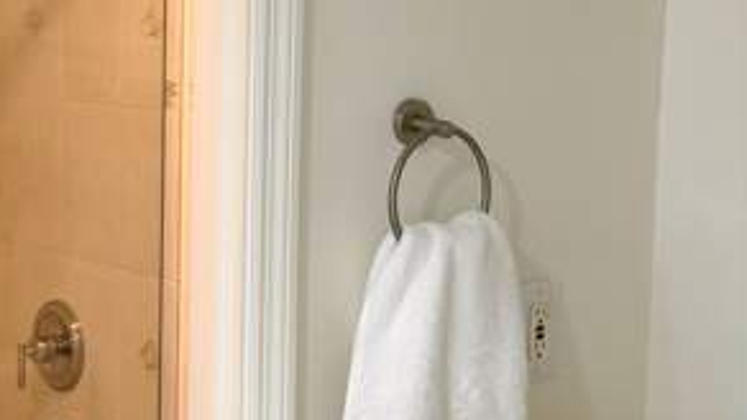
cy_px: 211
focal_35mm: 86
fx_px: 1703
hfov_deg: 24.3
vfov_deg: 14.0
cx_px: 141
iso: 200
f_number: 1.78
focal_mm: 6.76
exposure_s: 1/60
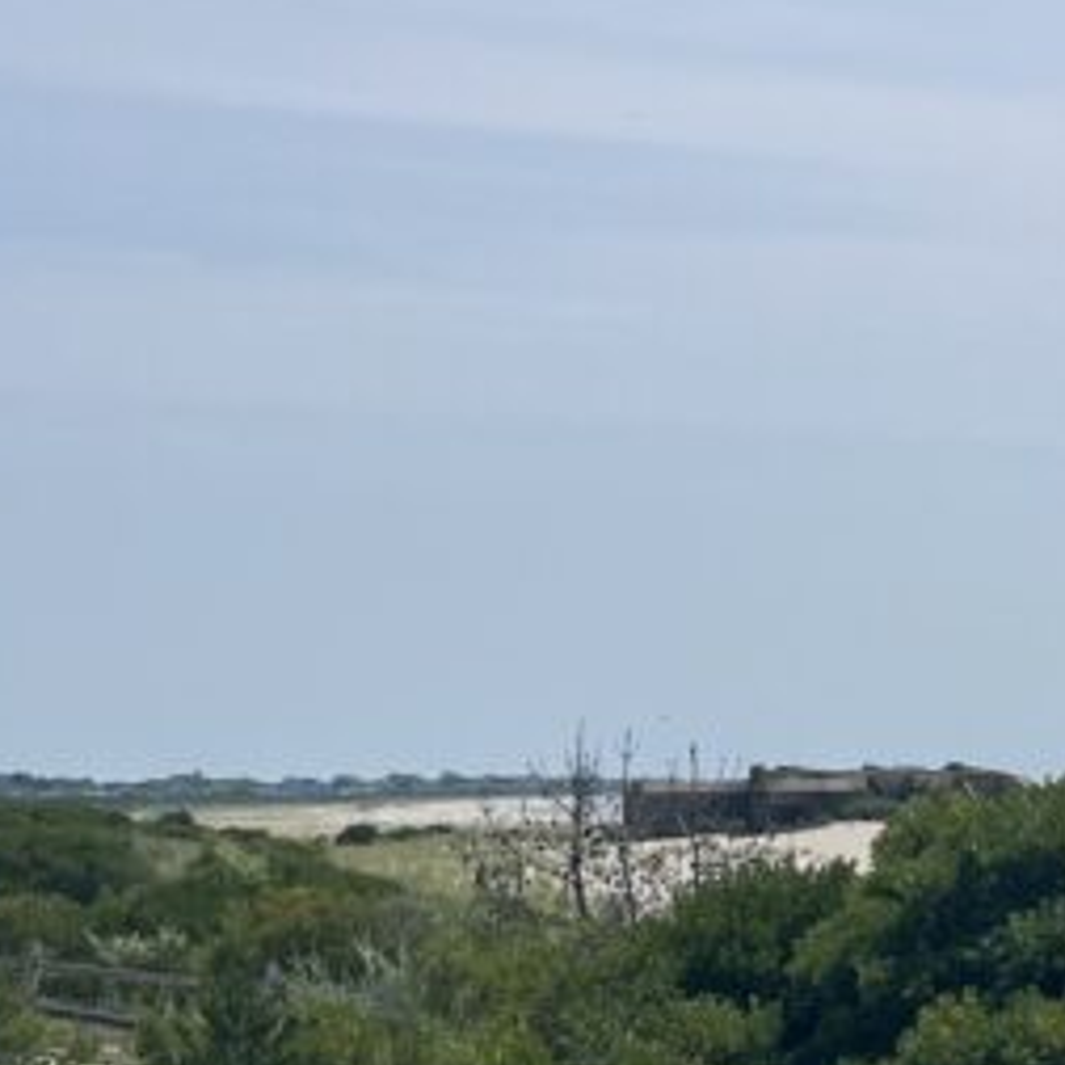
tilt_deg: +0.6
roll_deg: +0.7
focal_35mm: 93
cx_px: 1696
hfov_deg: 16.6
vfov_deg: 18.6
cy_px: 716
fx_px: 3237
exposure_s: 1/10870
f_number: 1.6
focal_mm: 5.1
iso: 50
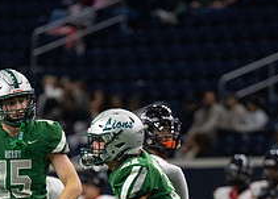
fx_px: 6336
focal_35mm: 802
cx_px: 125
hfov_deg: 2.5
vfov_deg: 1.8
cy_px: 273
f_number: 2.8
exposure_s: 1/1000
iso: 2000
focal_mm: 200
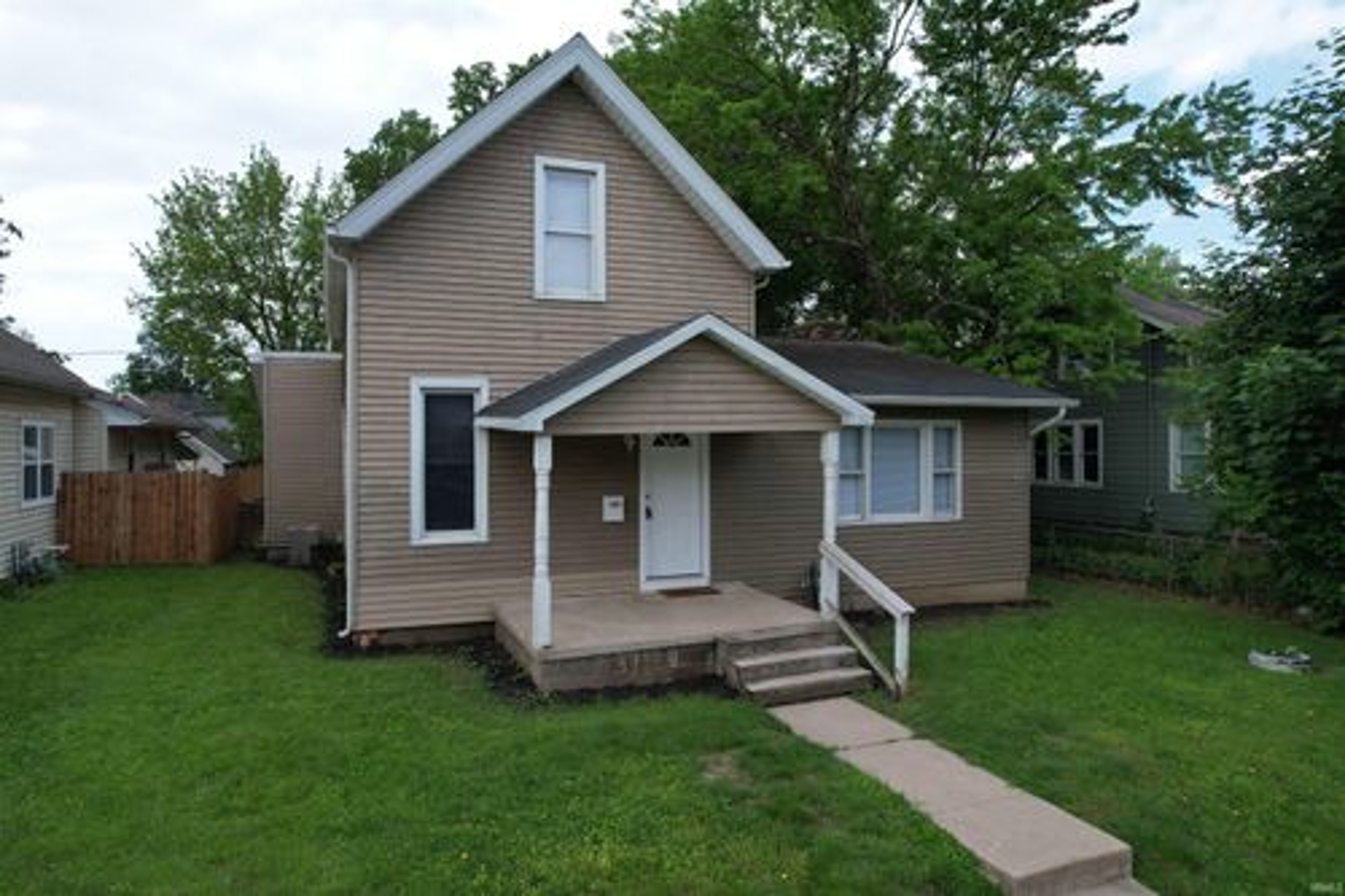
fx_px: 822
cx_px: 672
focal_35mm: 22
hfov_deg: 78.6
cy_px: 448
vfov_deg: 57.2
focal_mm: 8.38
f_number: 2.8
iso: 100
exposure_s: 1/800
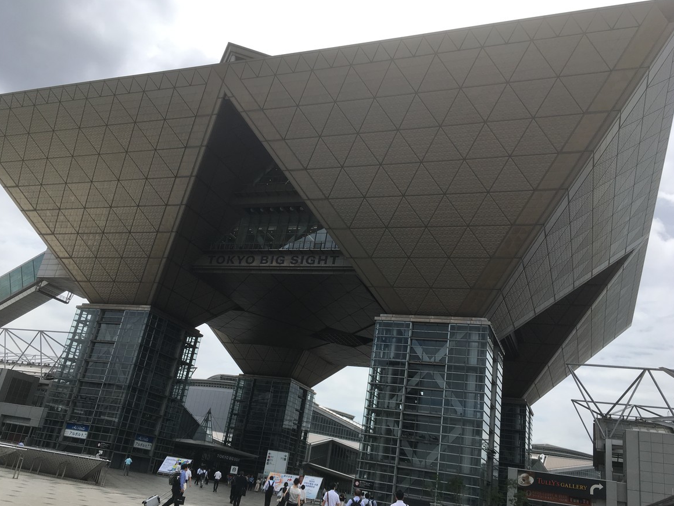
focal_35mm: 30
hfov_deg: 60.0
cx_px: 342
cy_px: 255
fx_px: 584
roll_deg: -7.7
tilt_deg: +22.1
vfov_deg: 46.8
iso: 25
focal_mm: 4.15
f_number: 2.2
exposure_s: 1/2137
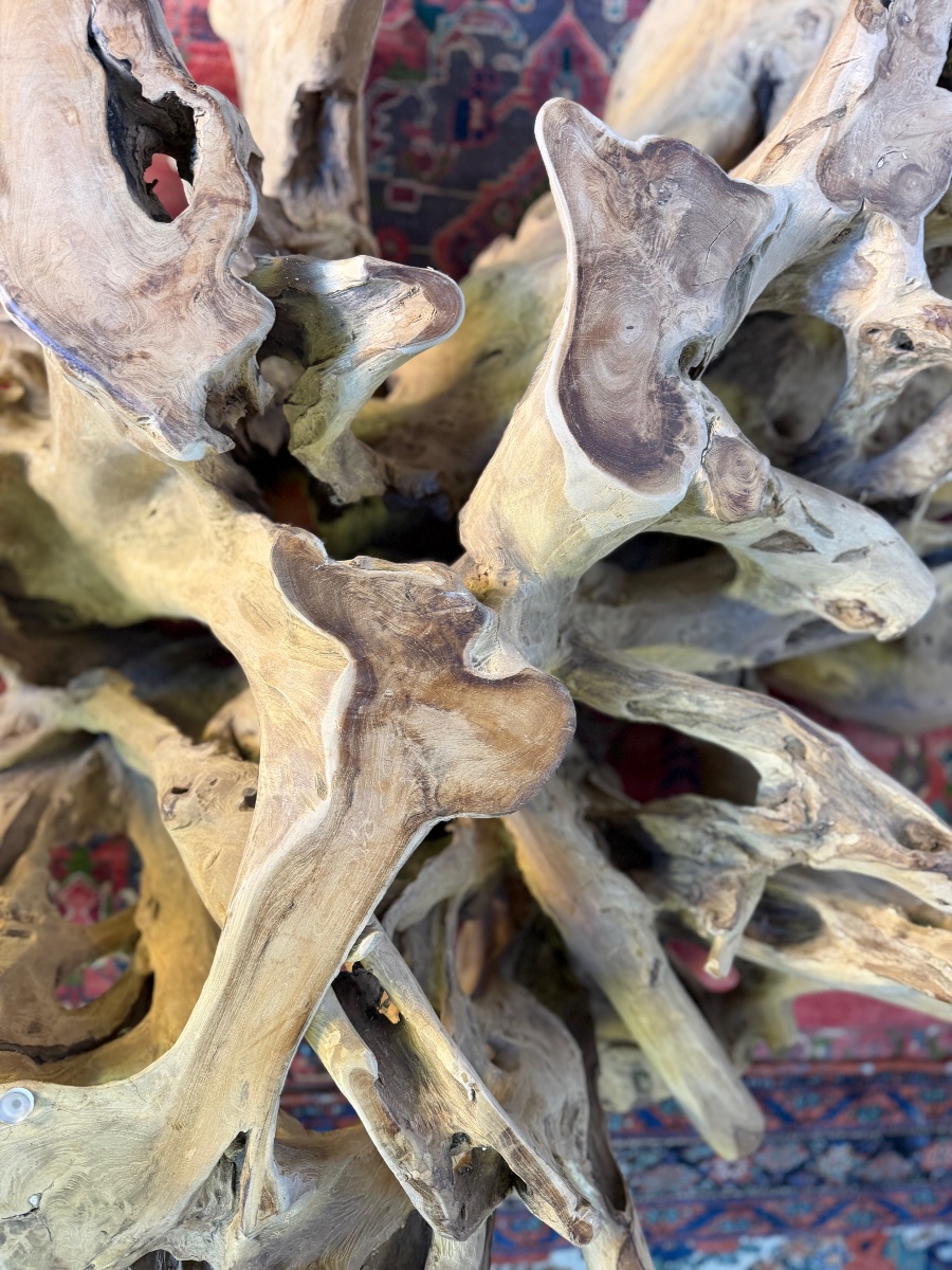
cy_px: 635
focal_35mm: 24
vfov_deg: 71.6
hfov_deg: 56.8
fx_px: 880
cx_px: 476
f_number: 1.78
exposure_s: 1/50
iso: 200
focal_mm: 6.76
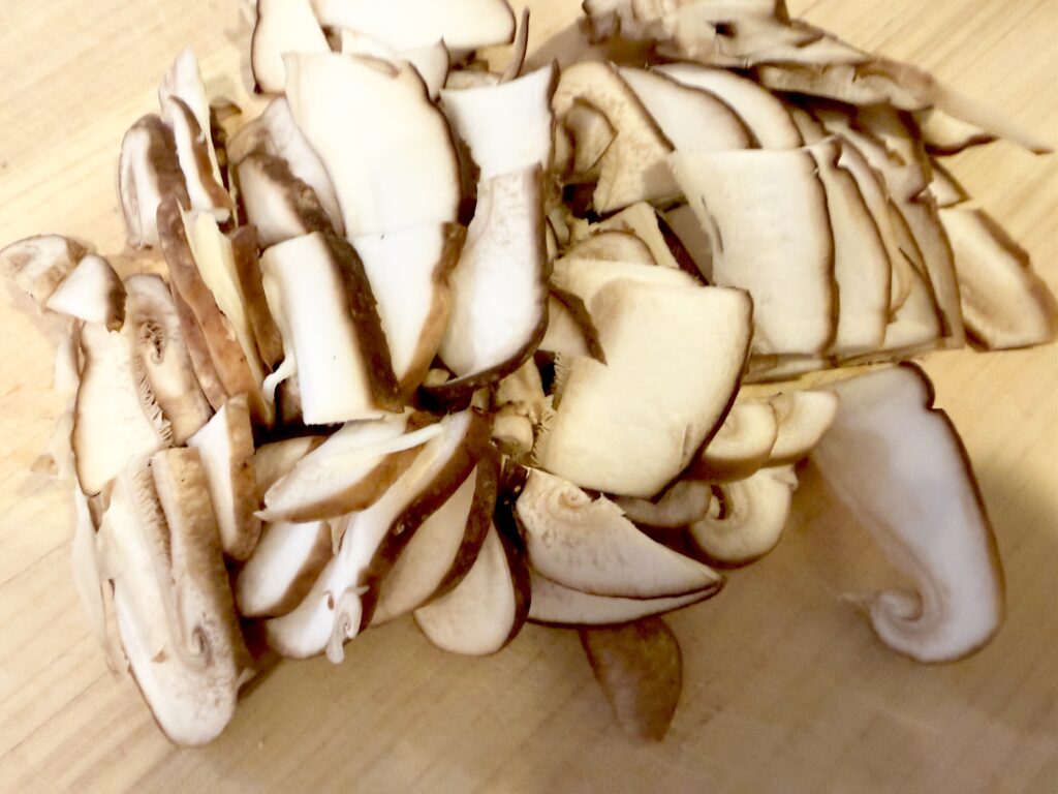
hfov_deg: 71.6
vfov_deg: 56.8
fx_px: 734
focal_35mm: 24
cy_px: 397
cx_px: 529
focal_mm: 2.22
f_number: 2.2
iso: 250
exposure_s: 1/50
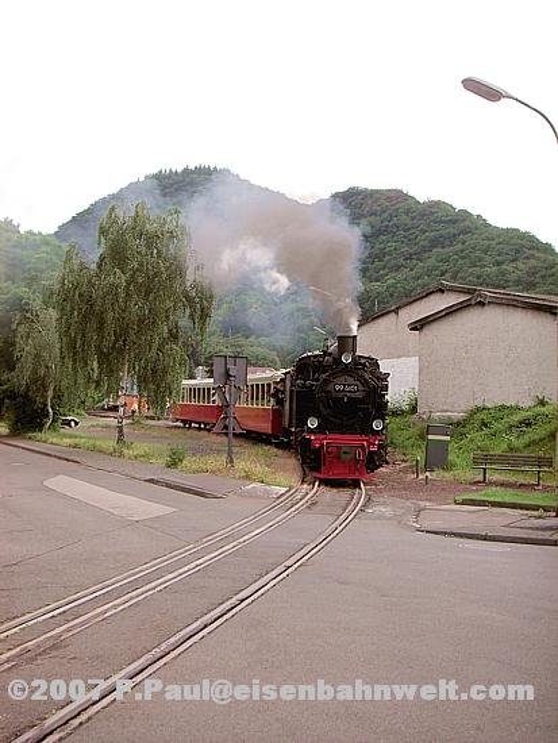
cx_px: 279
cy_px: 372
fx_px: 1009
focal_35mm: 47
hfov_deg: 30.9
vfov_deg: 40.4
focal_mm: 7.7
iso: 50
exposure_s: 1/180
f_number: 3.6
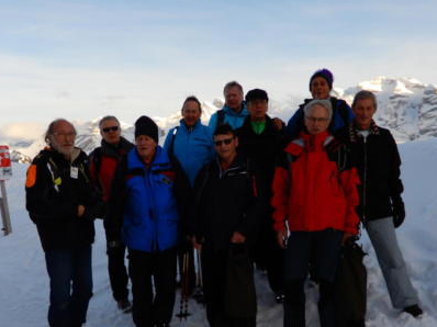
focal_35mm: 44
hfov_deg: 43.0
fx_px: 555
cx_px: 223
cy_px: 200
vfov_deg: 32.7
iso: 80
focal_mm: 6.2
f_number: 4
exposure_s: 1/320
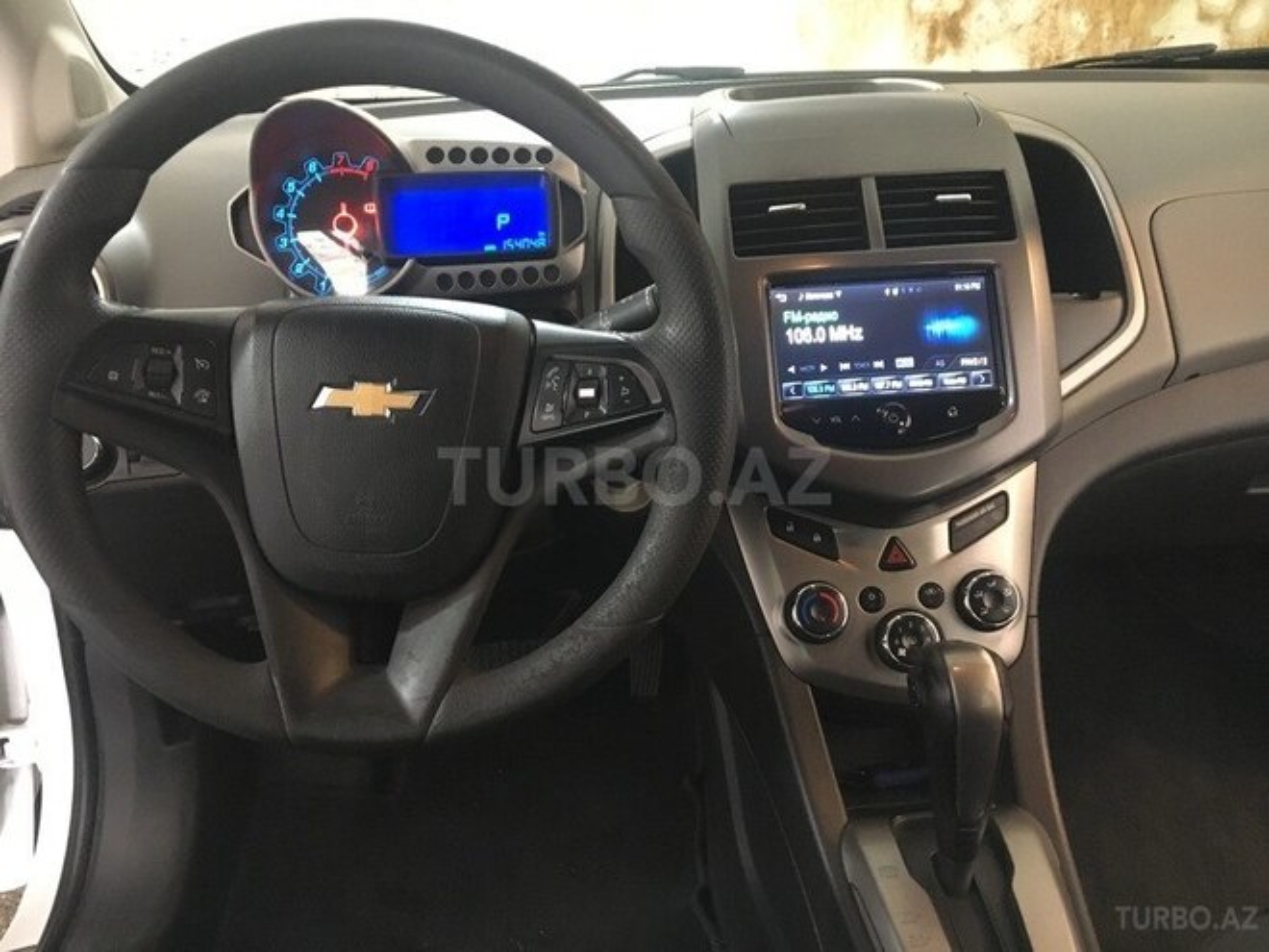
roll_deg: +1.7
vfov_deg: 48.2
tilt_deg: -21.6
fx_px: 1063
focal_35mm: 29
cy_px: 476
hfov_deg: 61.7
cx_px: 634
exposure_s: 1/17
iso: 250
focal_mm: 4.15
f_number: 2.2
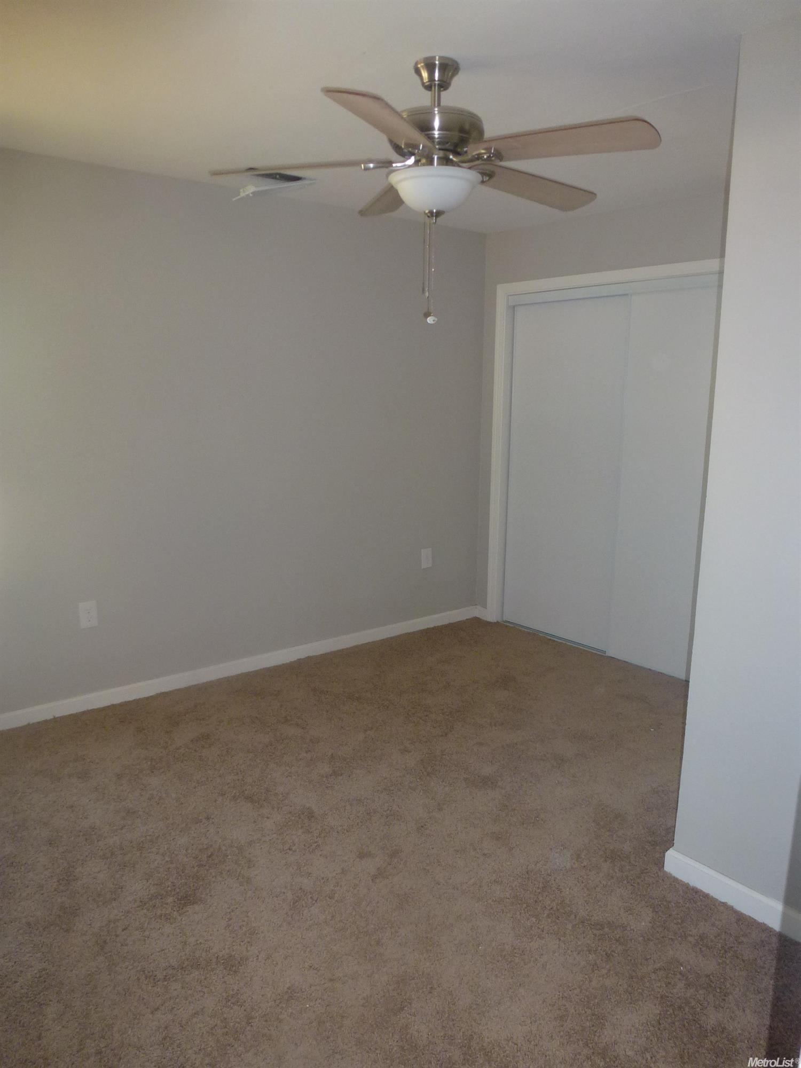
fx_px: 740
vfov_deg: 71.6
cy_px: 534
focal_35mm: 24
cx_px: 400
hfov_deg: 56.8
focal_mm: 4.3
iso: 160
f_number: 3.3
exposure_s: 1/60
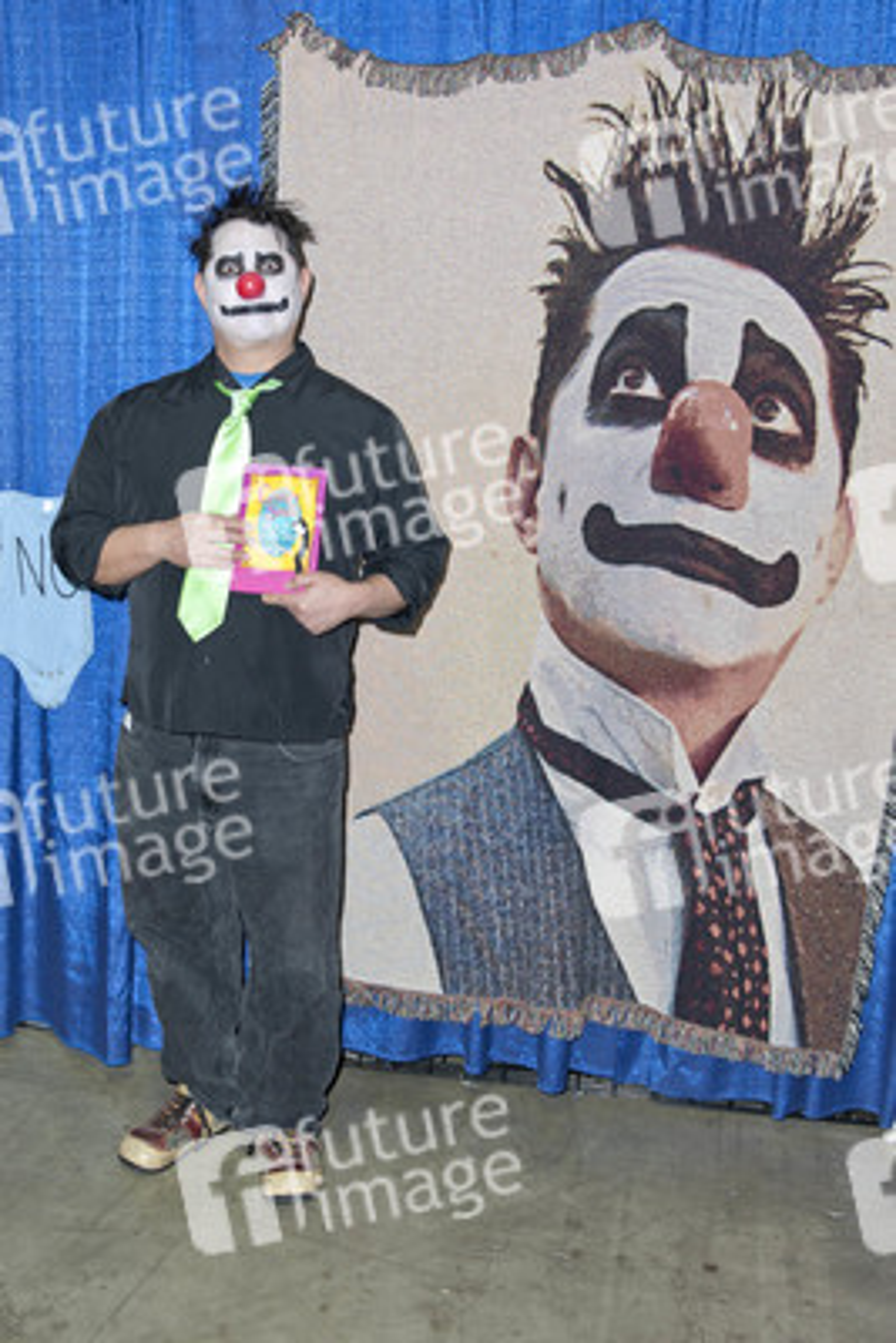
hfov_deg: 36.9
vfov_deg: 53.1
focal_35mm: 36
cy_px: 672
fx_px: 1343
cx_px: 448
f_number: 4
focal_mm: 36
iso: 400
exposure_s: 1/320
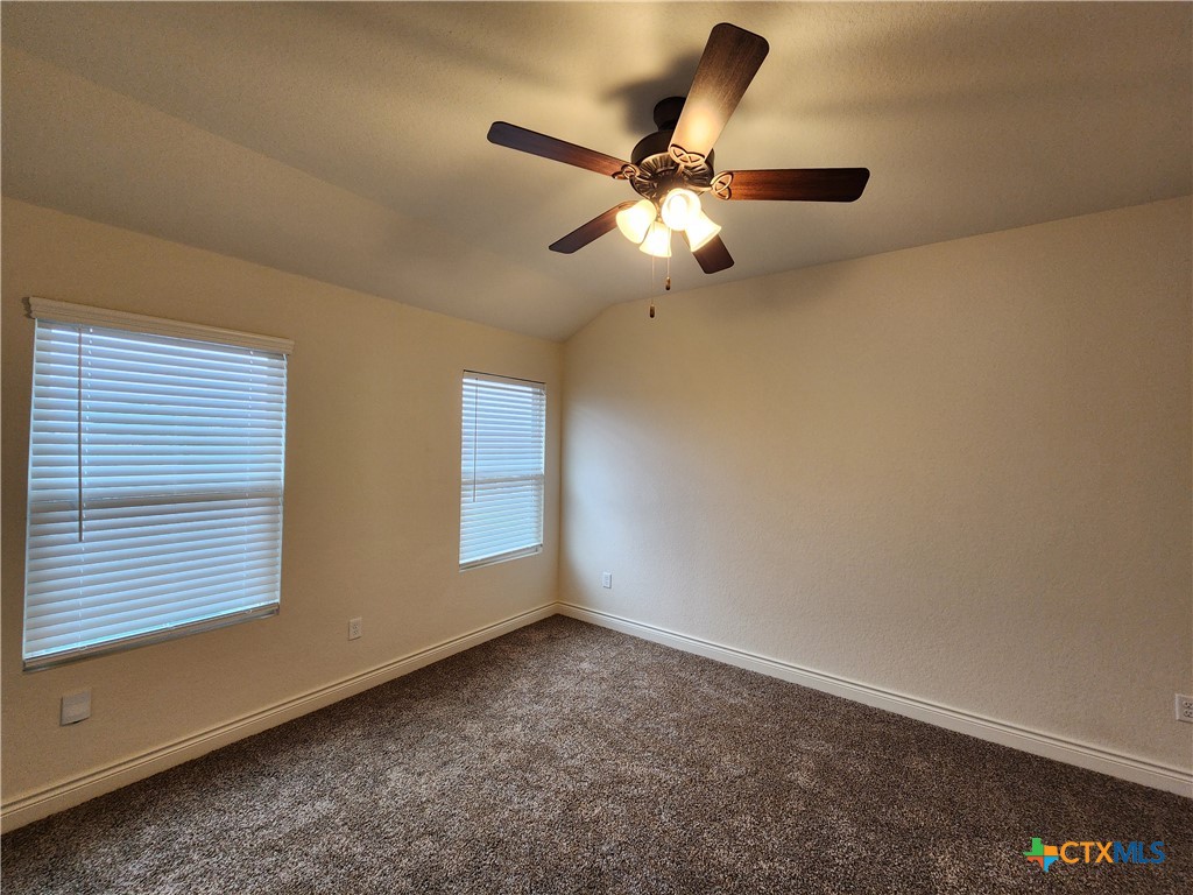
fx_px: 448
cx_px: 596
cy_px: 448
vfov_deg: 89.9
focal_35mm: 13
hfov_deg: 106.2
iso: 160
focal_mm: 2.2
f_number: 2.2
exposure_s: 1/60
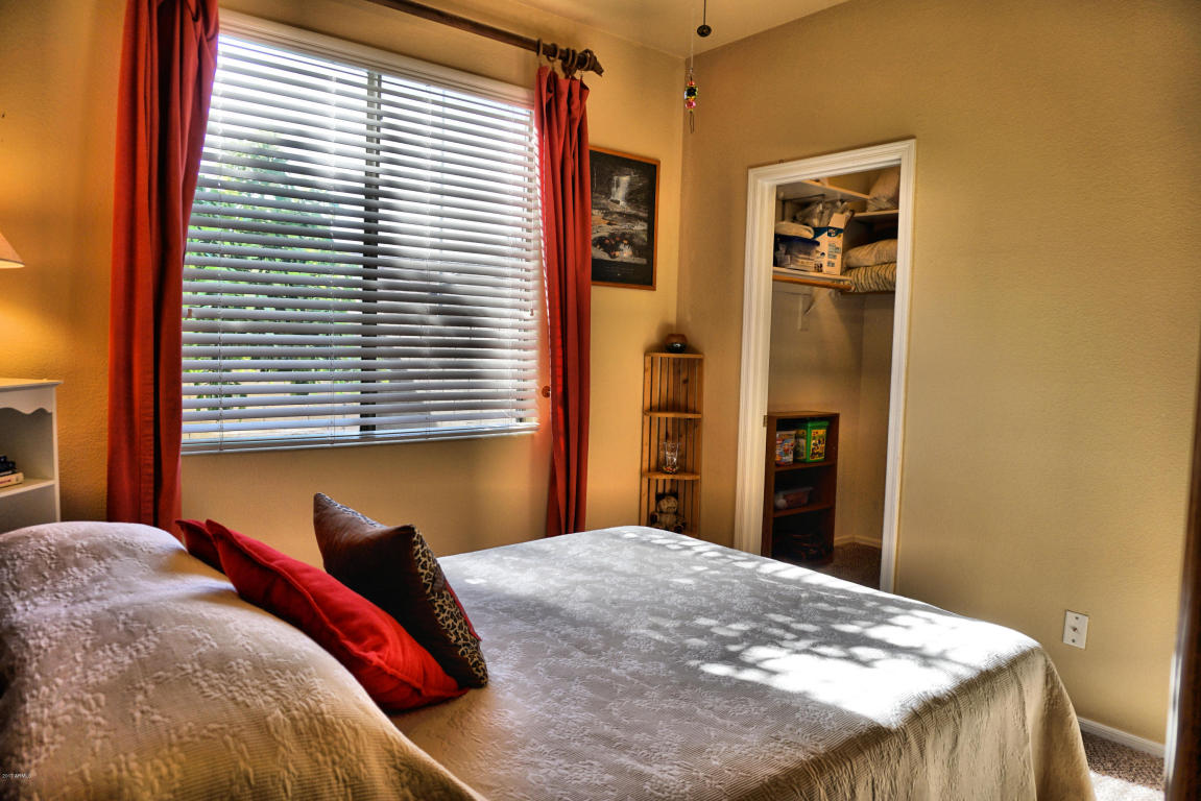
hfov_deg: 73.7
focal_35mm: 24
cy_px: 400
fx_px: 801
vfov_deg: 53.2
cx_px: 600
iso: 100
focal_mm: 16
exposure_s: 1/60
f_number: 4
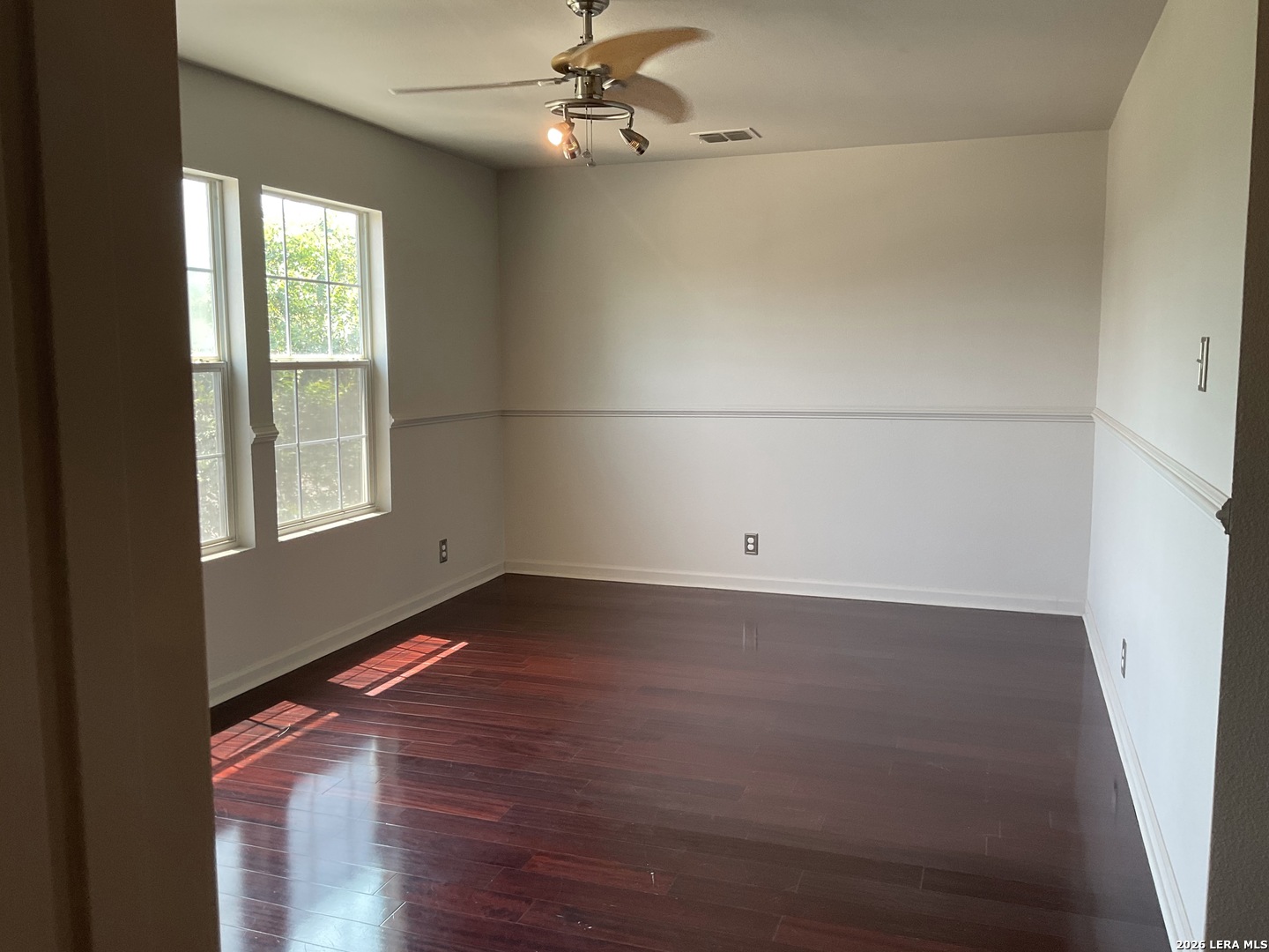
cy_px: 476
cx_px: 634
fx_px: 1063
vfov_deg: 48.2
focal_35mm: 29
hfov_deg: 61.7
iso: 50
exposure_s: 1/60
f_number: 1.8
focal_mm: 3
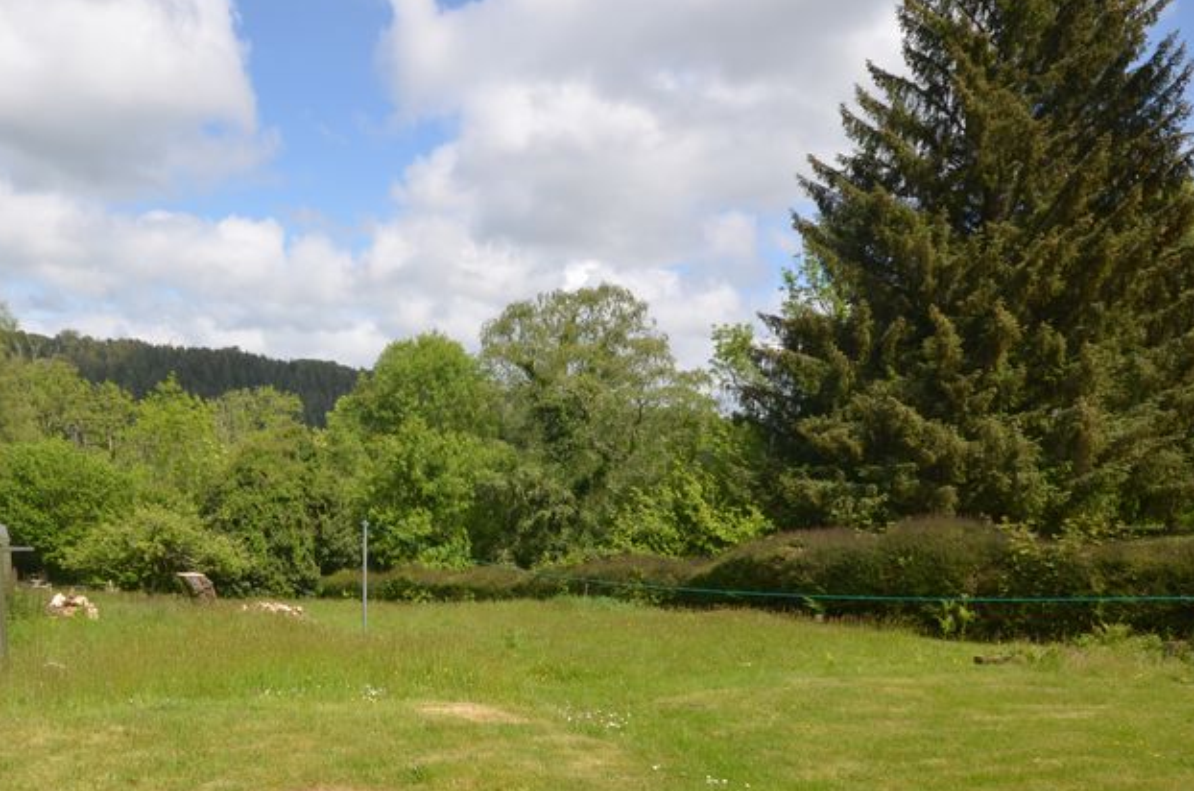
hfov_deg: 62.9
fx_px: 940
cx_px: 382
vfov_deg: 43.5
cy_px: 632
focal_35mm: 28
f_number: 8
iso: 100
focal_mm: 11.5
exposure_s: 1/250
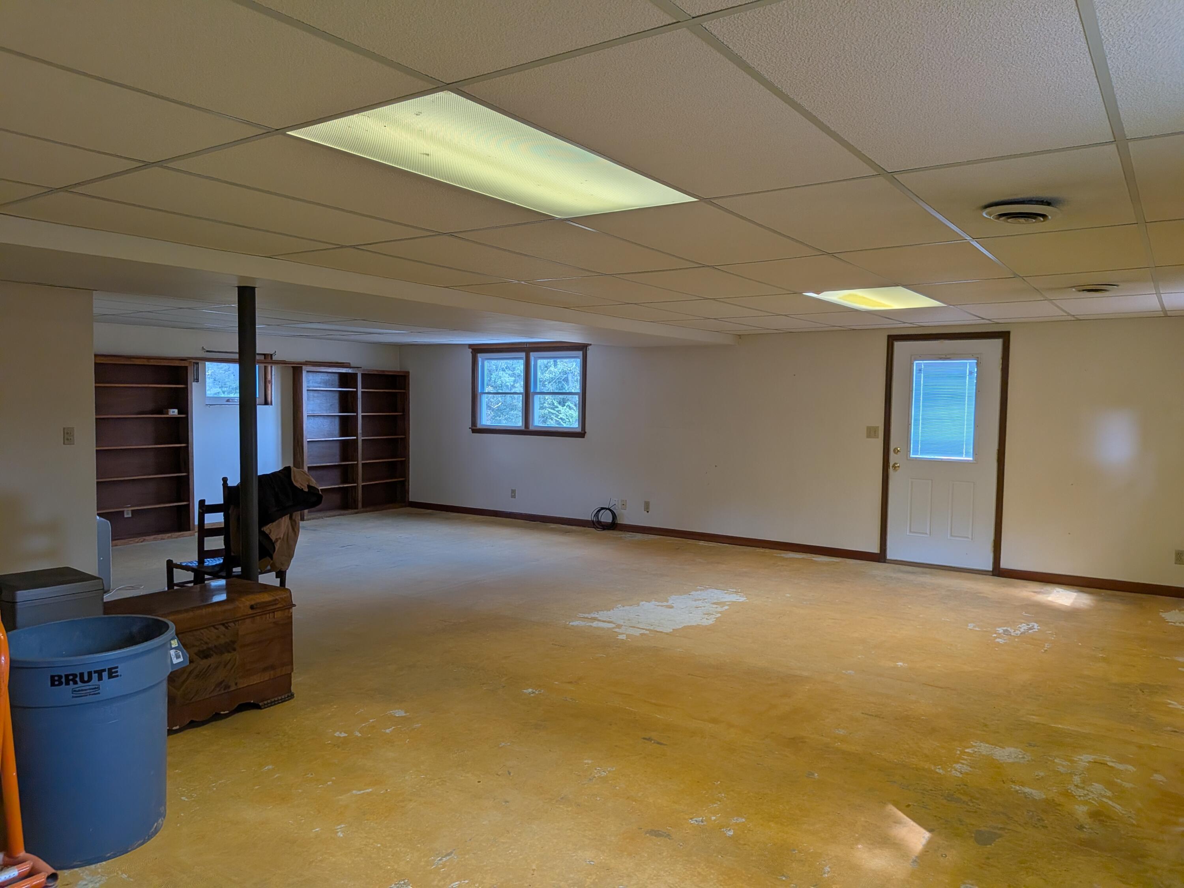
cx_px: 592
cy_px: 444
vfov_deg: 56.8
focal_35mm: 24
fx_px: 821
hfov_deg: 71.6
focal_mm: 4.53
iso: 28
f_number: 1.7
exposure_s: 1/357
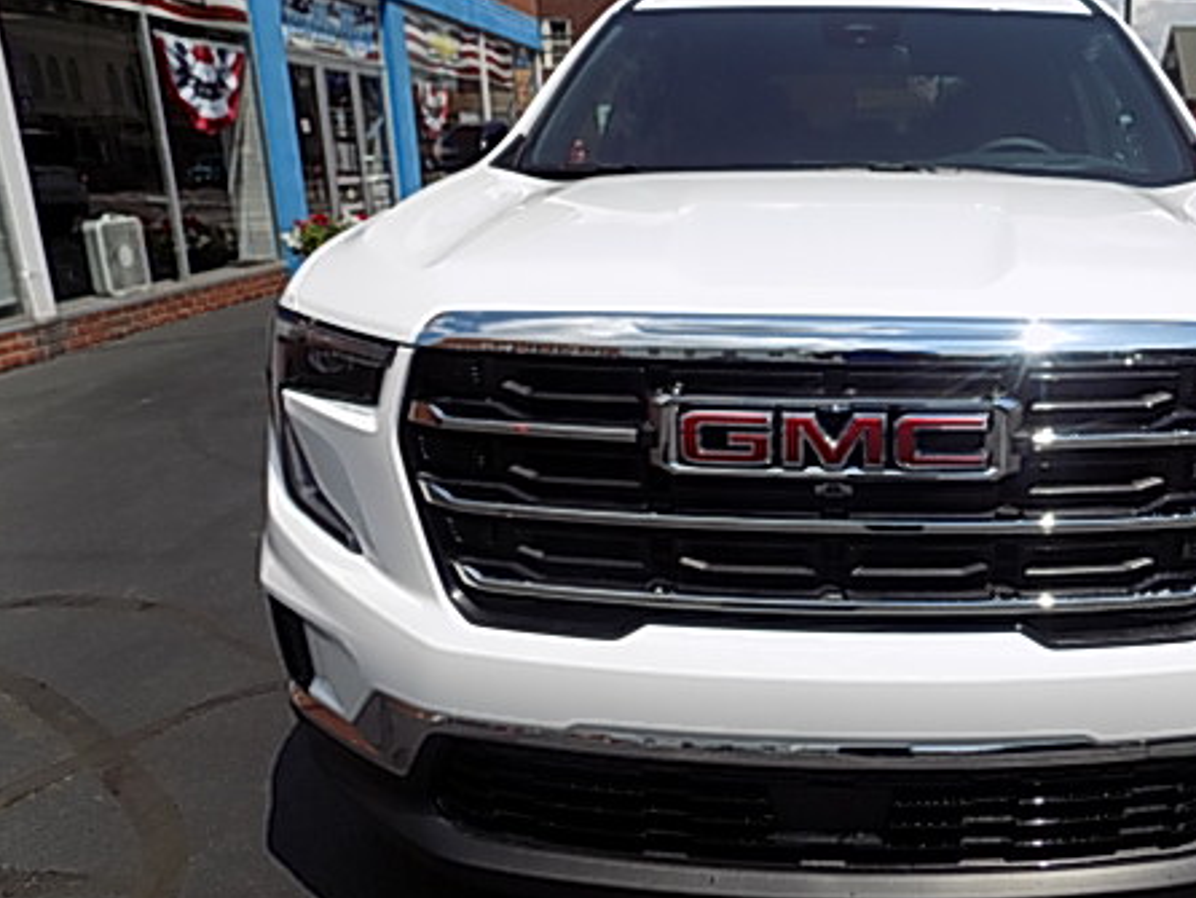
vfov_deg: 43.0
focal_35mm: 33
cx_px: 850
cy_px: 483
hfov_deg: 53.6
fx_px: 1141
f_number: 9.9
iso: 80
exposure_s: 1/200
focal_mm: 4
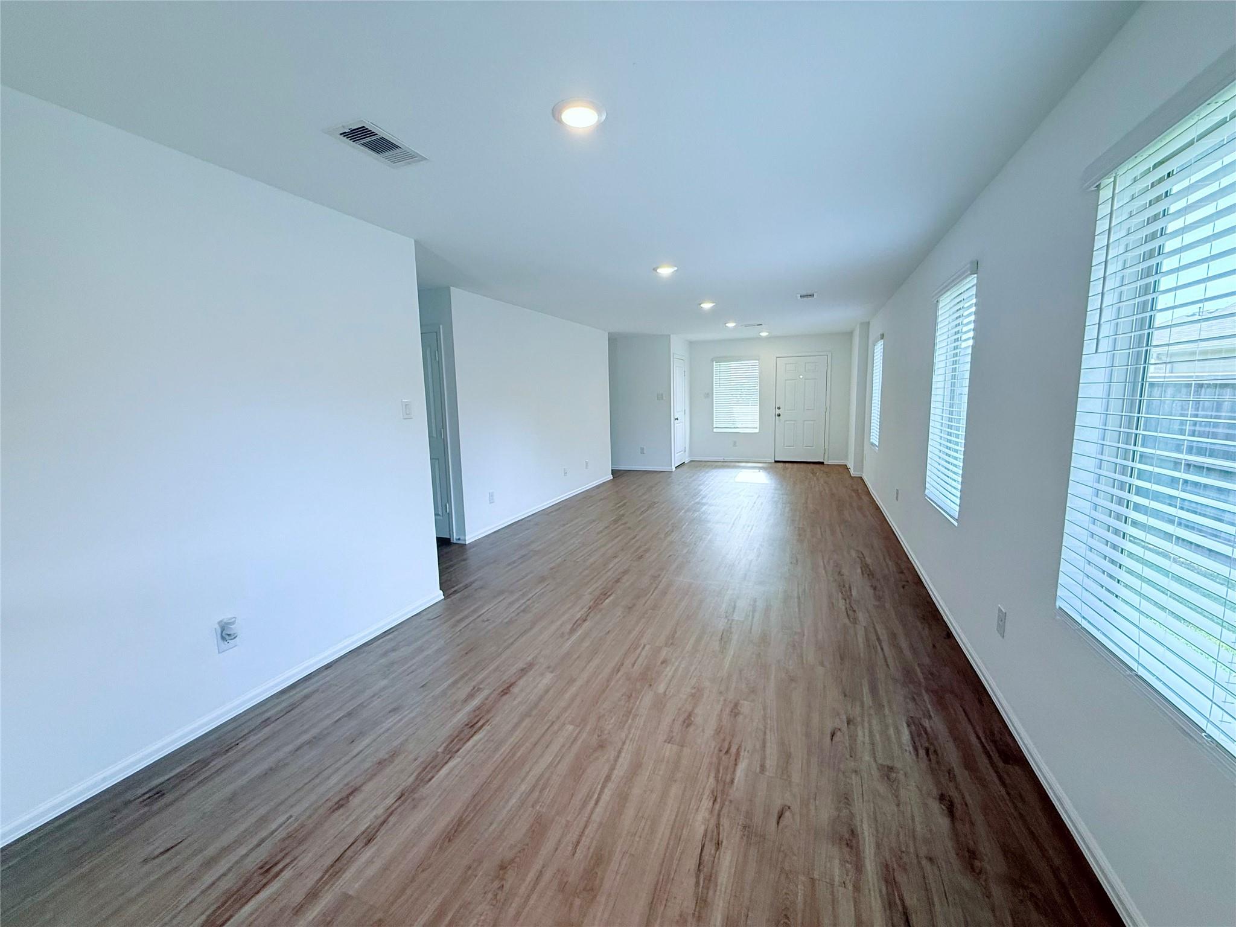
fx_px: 500
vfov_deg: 85.7
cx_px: 618
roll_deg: +1.2
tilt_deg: -8.2
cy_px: 464
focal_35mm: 14
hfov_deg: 102.1
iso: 160
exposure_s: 1/120
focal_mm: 2.22
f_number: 2.2
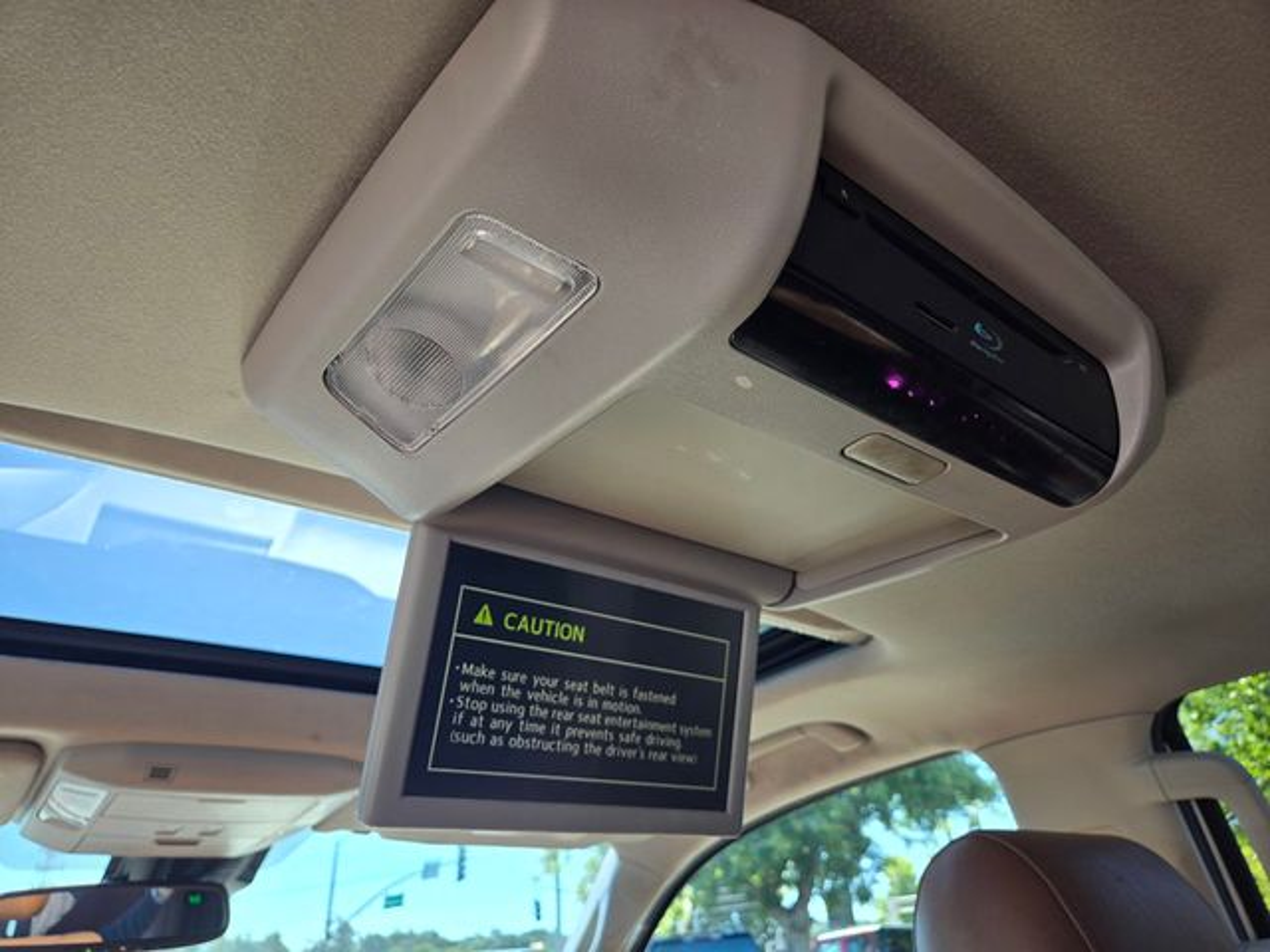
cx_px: 635
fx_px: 844
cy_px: 476
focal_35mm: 23
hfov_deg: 73.9
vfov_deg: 58.9
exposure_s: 1/192
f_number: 1.8
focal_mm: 5.4
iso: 25
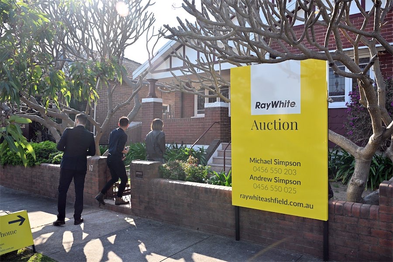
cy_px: 131
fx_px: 322
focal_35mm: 30
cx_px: 196
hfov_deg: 62.8
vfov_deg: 44.3
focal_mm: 29.5
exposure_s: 1/2000
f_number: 5.6
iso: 1600
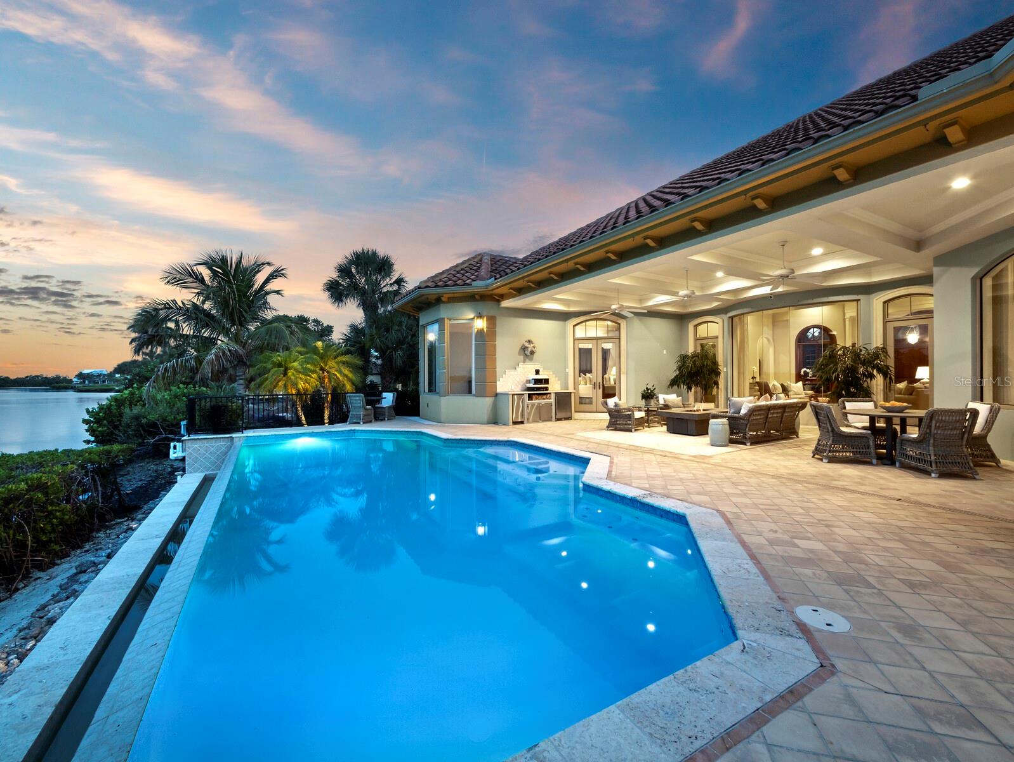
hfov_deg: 102.0
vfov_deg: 85.7
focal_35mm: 14
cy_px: 381
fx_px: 410
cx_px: 507
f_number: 11
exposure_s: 1/2.5
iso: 640
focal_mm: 7
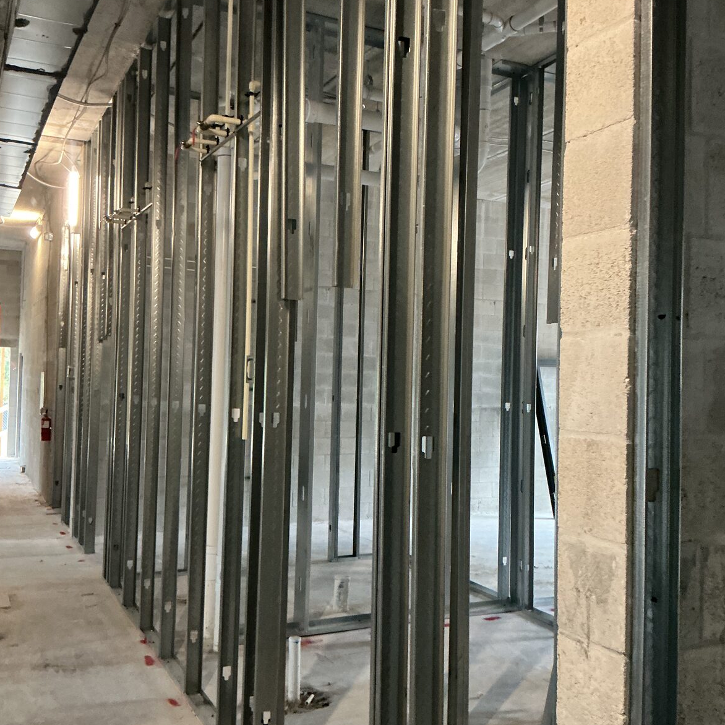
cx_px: 358
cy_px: 358
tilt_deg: +2.8
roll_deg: -0.4
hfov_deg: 47.2
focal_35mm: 35
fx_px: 829
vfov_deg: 47.2
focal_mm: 3
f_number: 1.8
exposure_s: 1/30
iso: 320
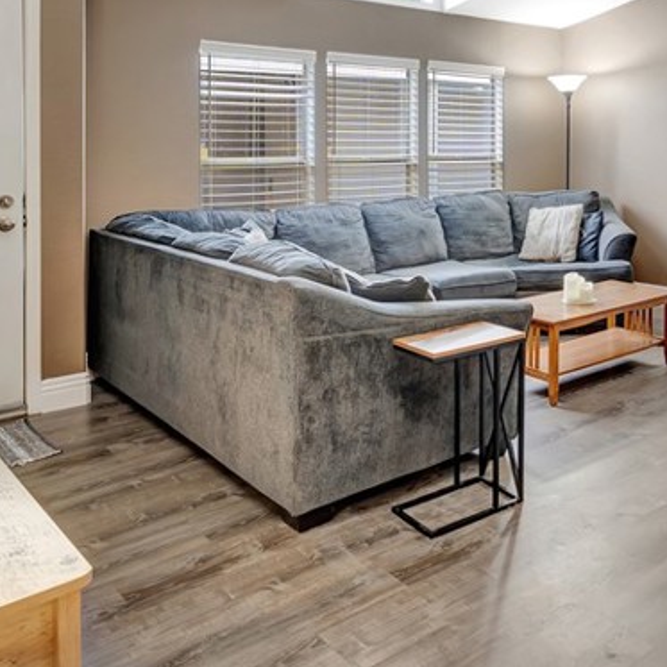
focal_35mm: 35
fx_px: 763
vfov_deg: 45.2
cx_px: 529
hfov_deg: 45.0
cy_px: 147
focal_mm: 10
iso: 100
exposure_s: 1/4
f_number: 5.6
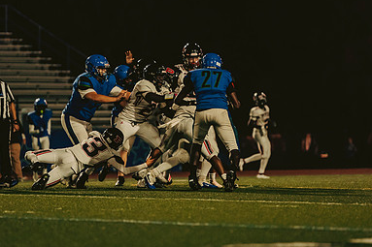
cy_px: 111
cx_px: 188
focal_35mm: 303
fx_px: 3129
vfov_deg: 4.5
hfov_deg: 6.8
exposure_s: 1/1000
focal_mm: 200
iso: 2500
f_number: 2.8
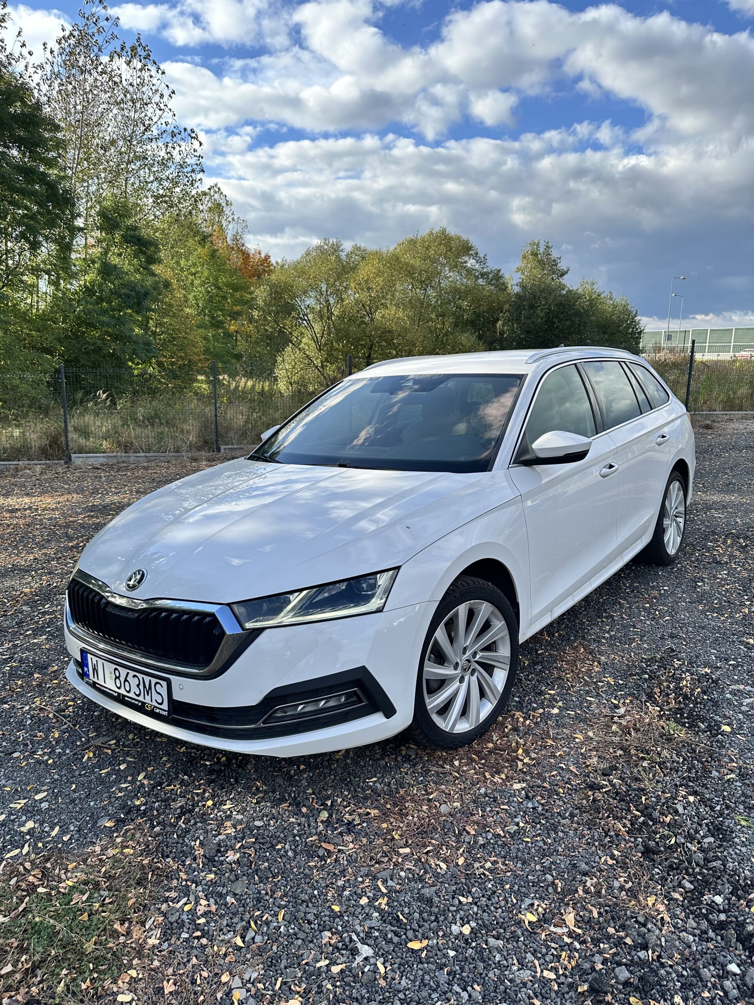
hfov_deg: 56.8
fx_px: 697
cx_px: 377
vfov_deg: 71.6
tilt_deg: -11.5
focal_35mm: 24
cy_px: 502
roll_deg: -1.8
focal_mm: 6.86
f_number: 1.78
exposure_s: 1/1183
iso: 80
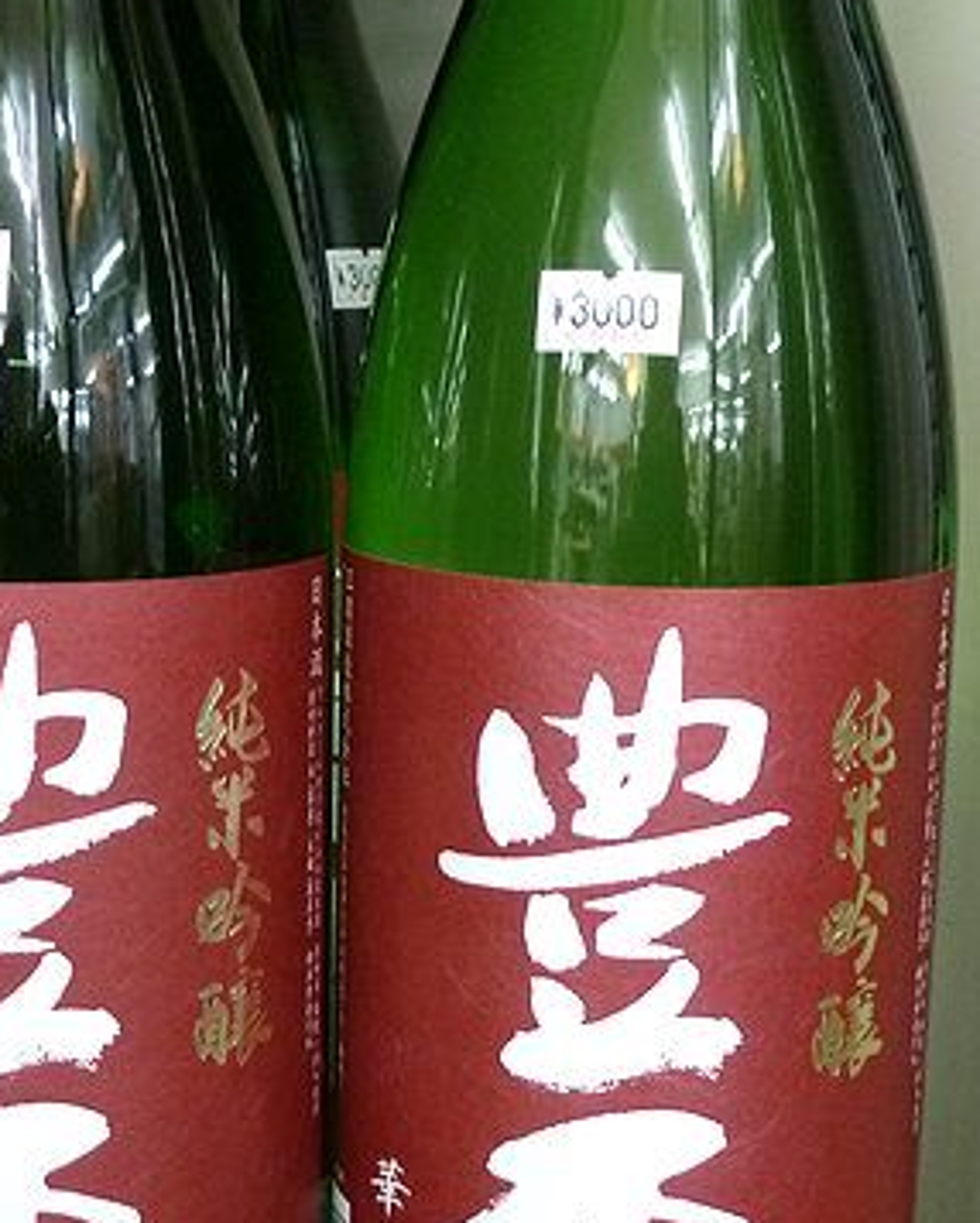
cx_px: 298
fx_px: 2536
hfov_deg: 21.8
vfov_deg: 27.0
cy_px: 791
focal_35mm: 70
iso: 400
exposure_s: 1/6
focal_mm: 6.5
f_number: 3.6
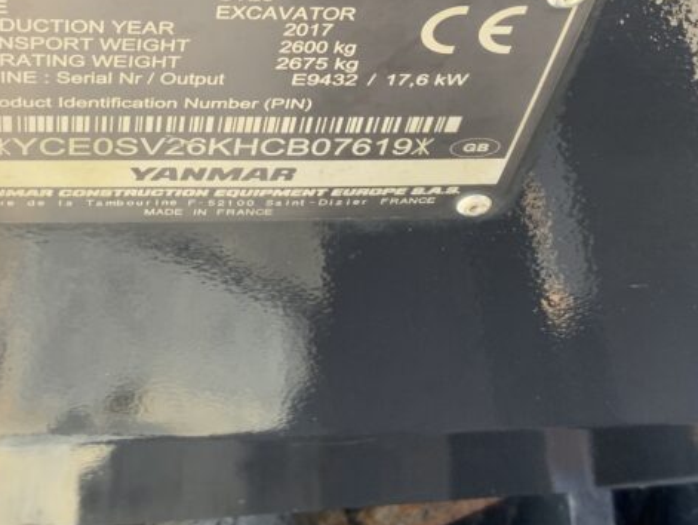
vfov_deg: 22.6
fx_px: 1271
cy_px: 31
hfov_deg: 30.5
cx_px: 247
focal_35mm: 63
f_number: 1.8
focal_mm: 3
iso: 25
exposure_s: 1/122
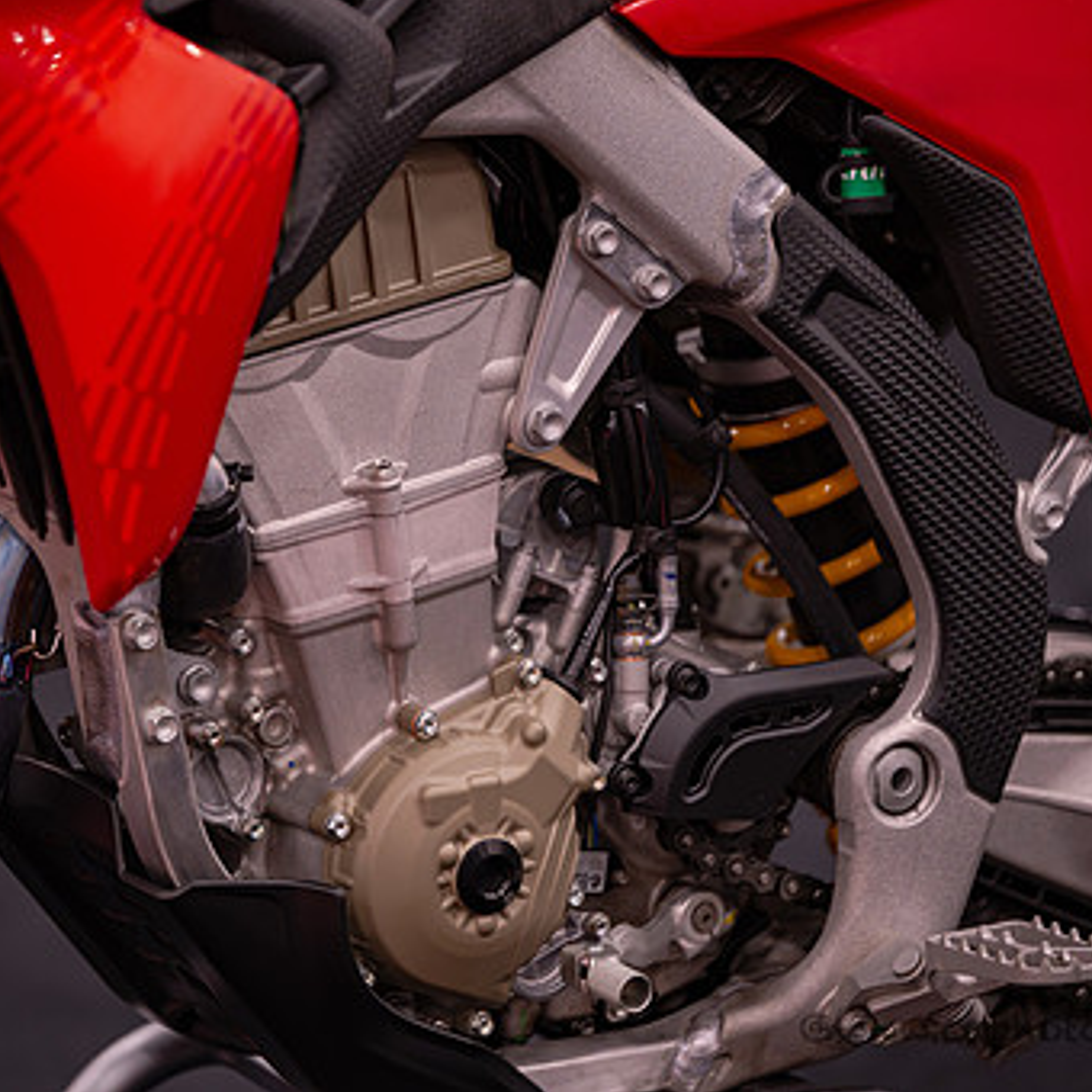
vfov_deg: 8.9
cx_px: 360
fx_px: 6995
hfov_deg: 8.9
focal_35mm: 196
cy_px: 474
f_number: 2.8
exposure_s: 1/200
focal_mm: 135
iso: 1250
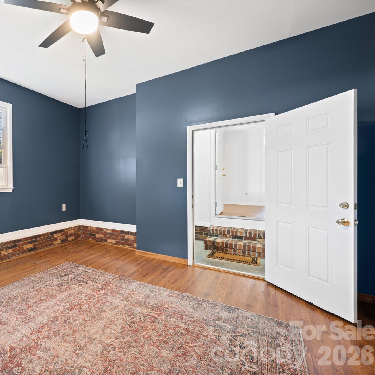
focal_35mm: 18
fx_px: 221
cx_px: 94
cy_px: 187
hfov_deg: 74.9
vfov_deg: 80.7
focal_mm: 14
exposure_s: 8
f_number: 8
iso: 400
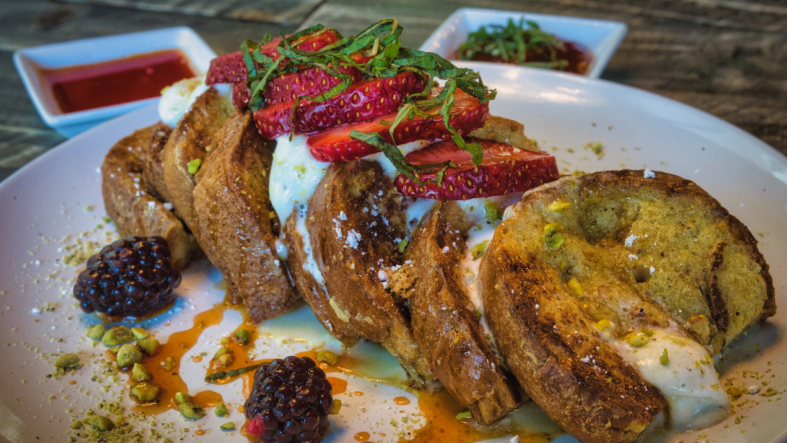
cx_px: 394
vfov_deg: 21.1
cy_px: 255
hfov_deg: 36.6
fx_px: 1190
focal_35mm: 57
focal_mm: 54
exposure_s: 1/15
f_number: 16
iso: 2500
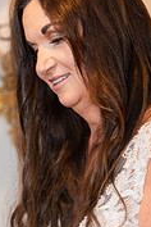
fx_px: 1359
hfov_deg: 6.4
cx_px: 96
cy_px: 273
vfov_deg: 9.4
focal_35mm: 216
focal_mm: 85
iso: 1250
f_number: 3.2
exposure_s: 1/160
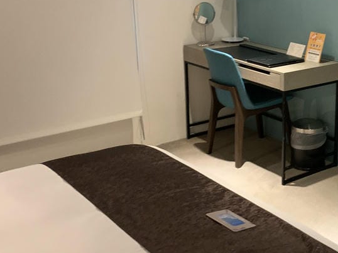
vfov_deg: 25.0
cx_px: 311
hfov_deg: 31.5
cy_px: 73
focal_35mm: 58
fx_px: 566
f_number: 1.8
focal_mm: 4.25
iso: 400
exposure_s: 1/32
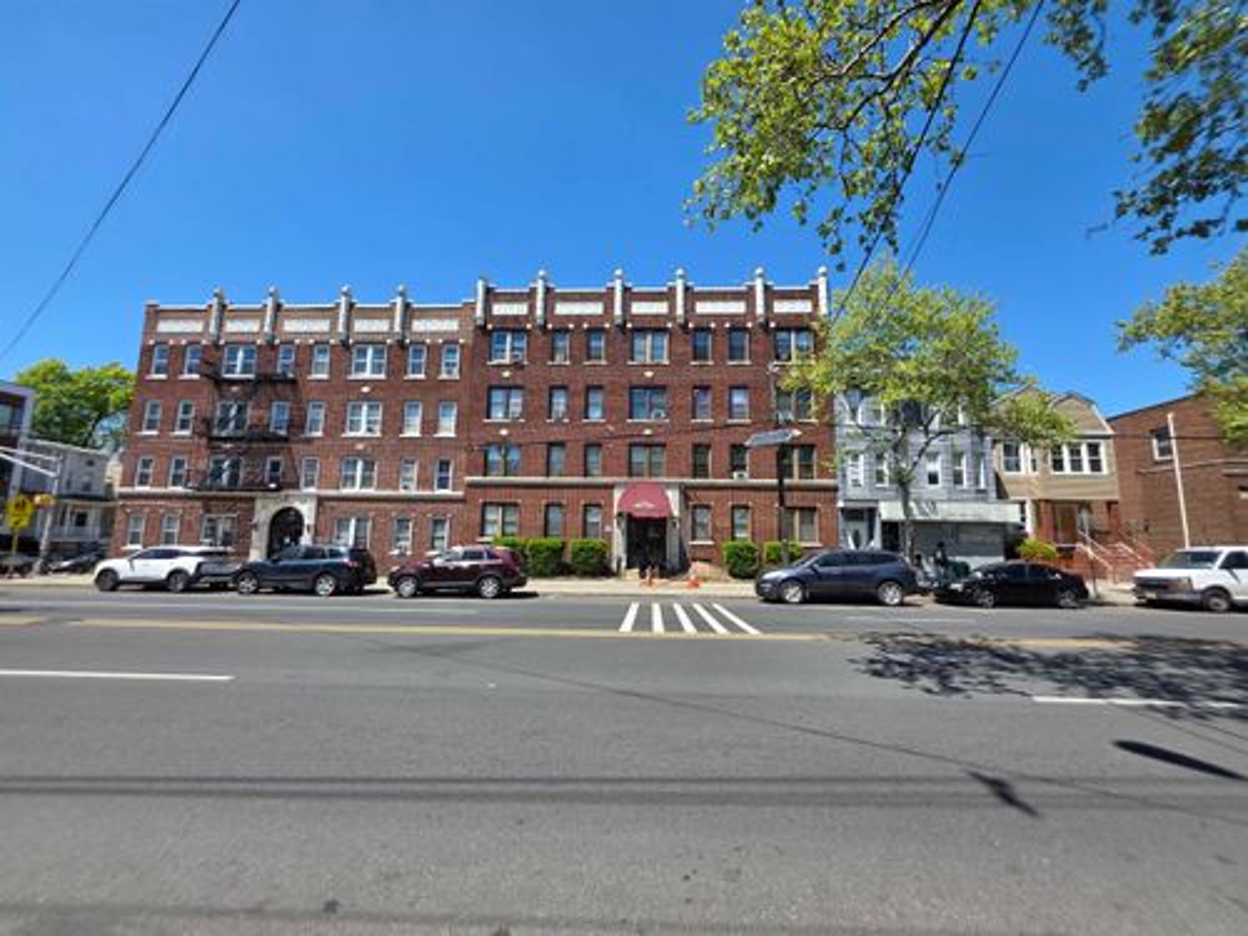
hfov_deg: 106.2
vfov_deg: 89.9
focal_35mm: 13
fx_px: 469
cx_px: 624
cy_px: 468
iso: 40
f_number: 1.9
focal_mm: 2.2
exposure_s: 1/1588
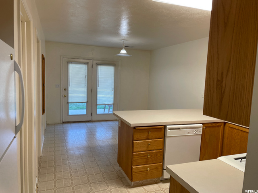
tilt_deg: -6.3
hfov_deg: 67.3
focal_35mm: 26
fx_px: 194
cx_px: 129
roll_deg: -1.7
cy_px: 96
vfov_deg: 53.1
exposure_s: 1/120
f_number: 1.6
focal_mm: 4.2
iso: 100
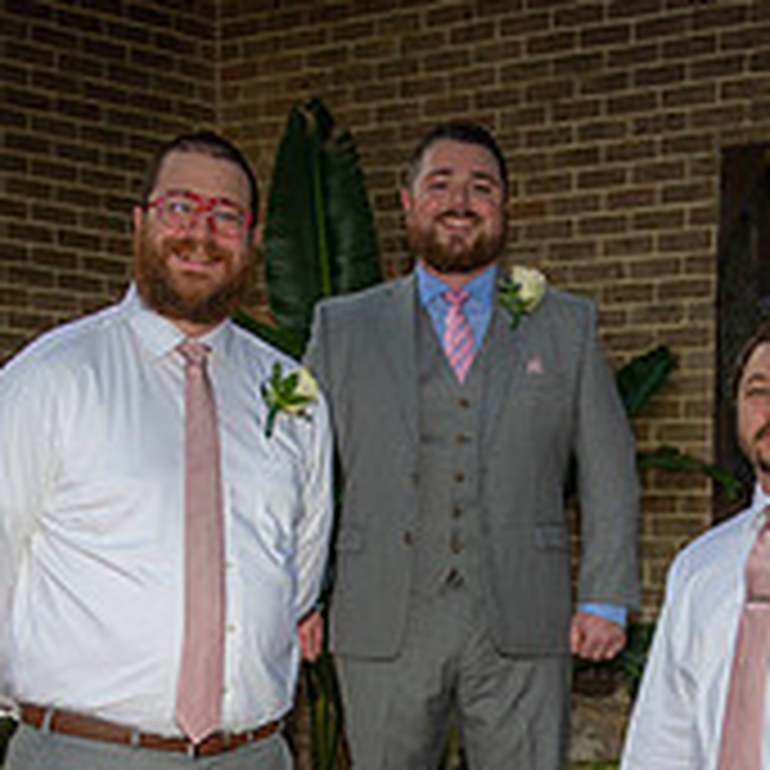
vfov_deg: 18.2
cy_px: 842
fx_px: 2315
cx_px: 473
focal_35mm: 92
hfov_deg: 18.9
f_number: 2.8
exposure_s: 1/200
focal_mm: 32
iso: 64
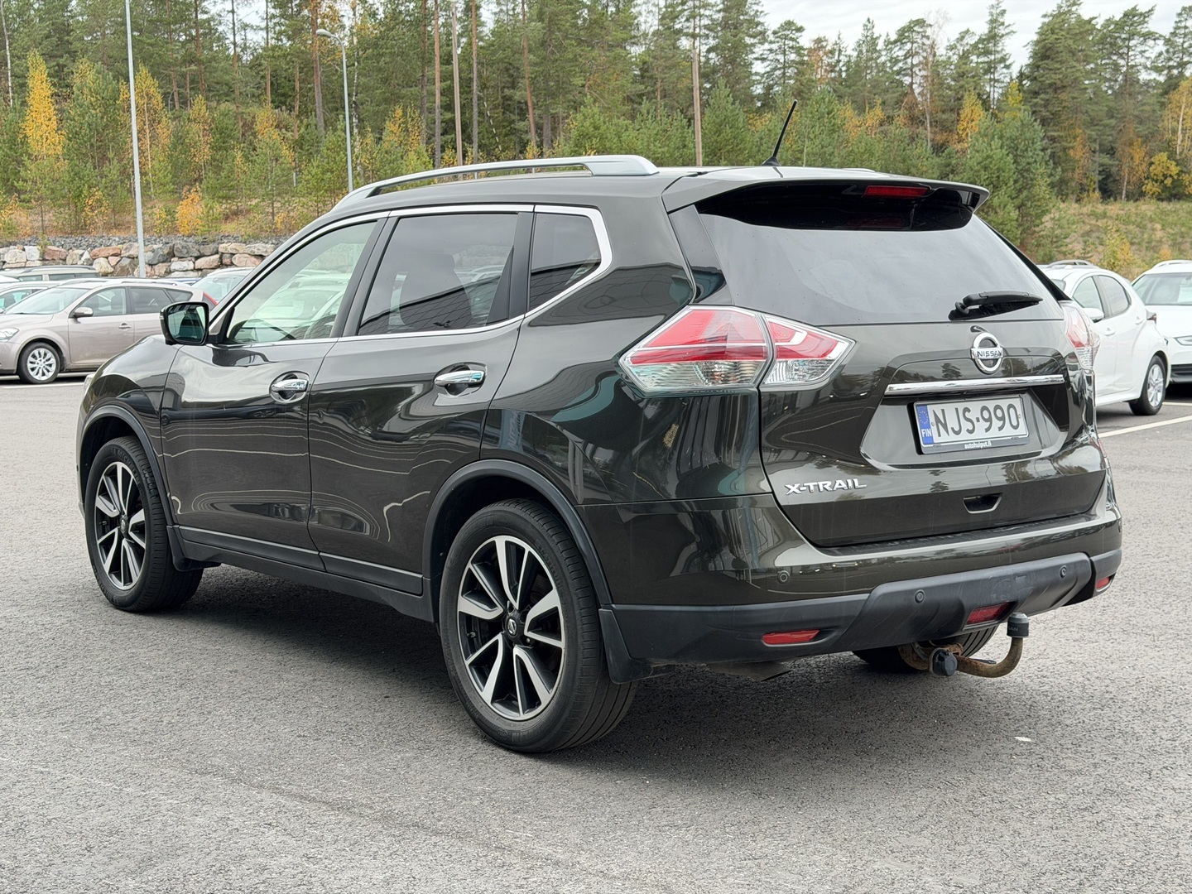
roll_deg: +1.5
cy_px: 447
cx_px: 596
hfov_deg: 39.7
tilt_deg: -6.6
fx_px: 1653
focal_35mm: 48
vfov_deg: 30.3
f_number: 1.78
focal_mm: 6.76
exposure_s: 1/221
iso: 160
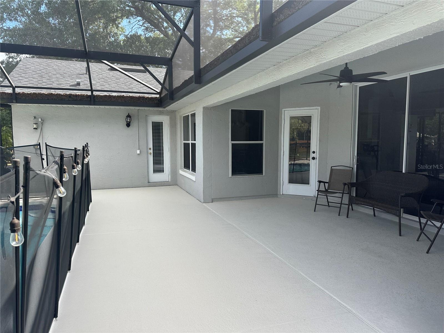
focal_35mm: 24
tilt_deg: -4.6
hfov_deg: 71.6
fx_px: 308
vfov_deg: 56.8
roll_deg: +0.4
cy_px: 166
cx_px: 222
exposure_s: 1/989
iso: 80
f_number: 1.78
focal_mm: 6.86
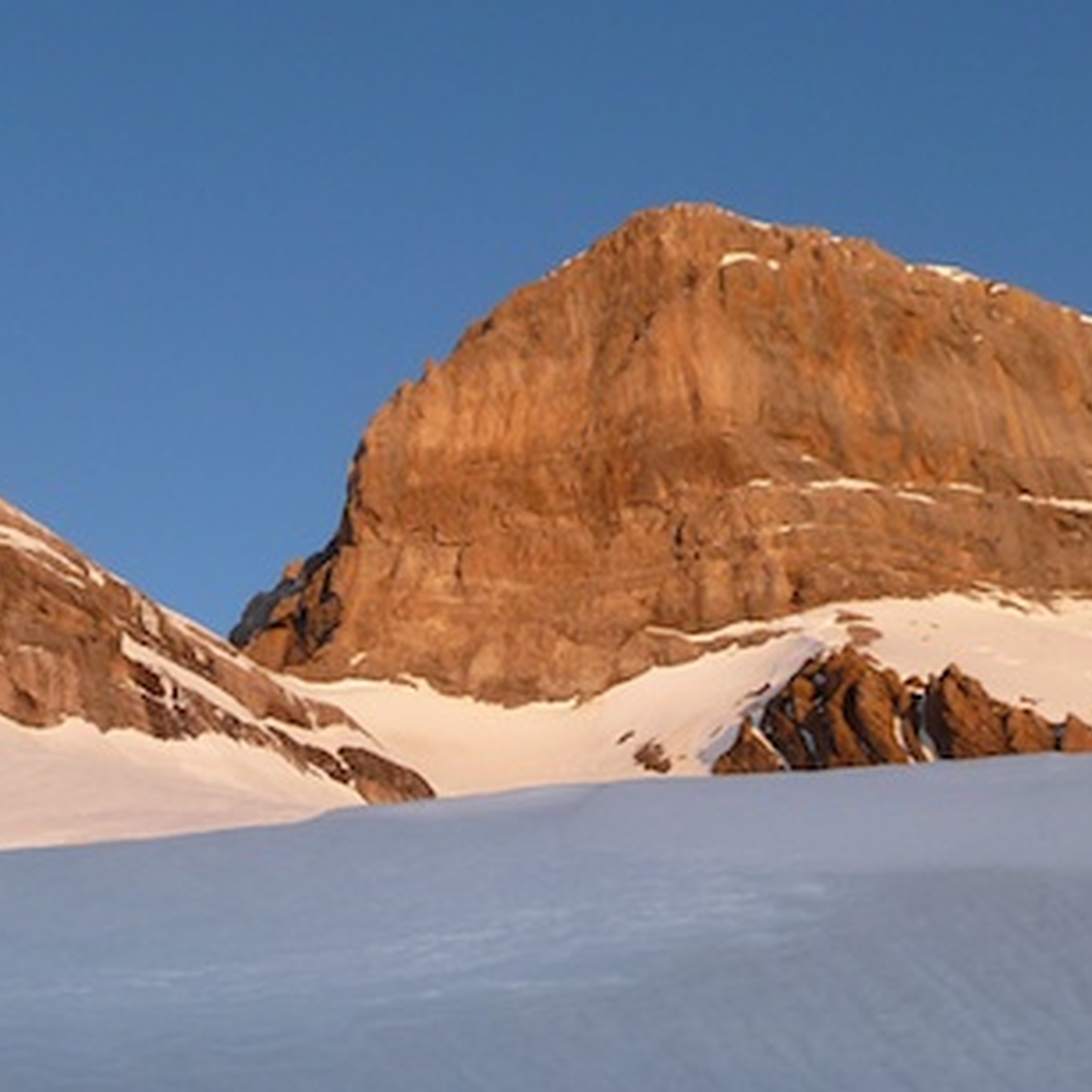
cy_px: 865
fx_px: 2177
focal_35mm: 61
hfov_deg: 27.7
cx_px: 238
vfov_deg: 27.6
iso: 80
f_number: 4
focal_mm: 4.1
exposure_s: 1/125
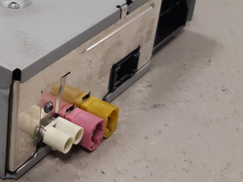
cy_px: 27
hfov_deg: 27.2
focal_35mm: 65
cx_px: -28
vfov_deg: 22.2
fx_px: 456
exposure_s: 1/50
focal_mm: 3.93
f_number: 1.7
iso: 100
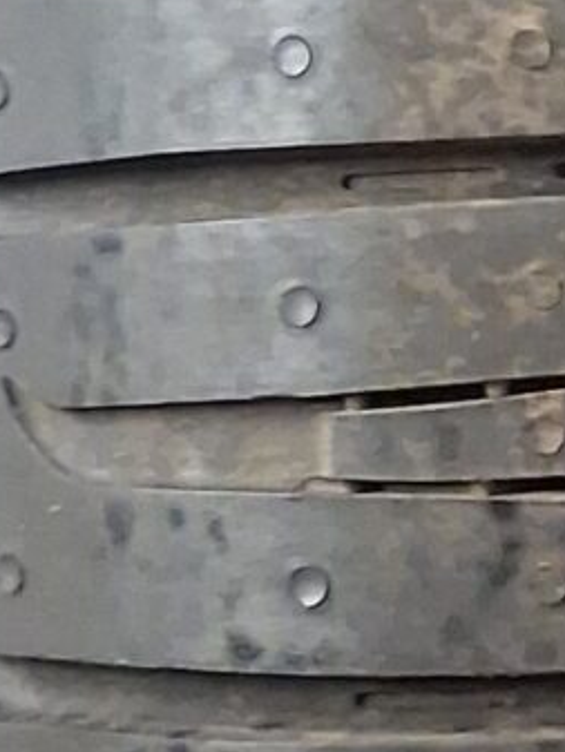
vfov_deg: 9.5
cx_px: 1722
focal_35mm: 205
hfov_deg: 6.6
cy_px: -98
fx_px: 4459
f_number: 1.8
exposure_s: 1/24
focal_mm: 4
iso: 640
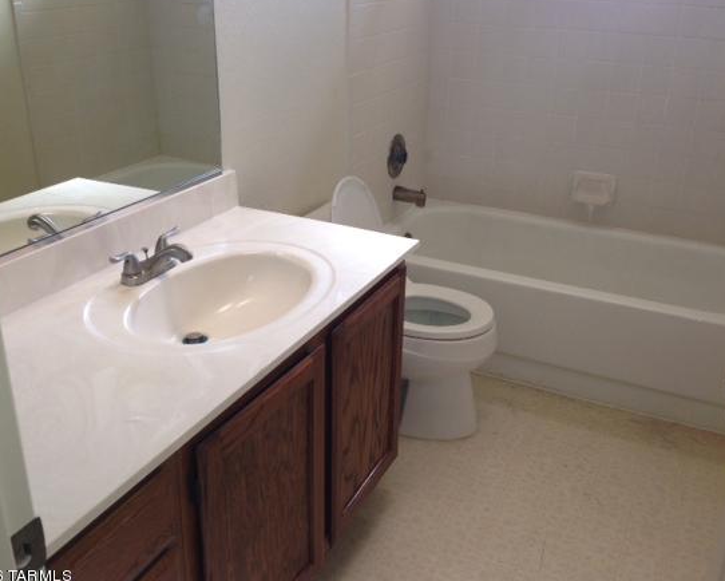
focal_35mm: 38
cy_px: 281
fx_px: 816
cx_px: 375
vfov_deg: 39.2
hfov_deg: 47.9
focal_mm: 4.12
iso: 50
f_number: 2.4
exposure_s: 1/30
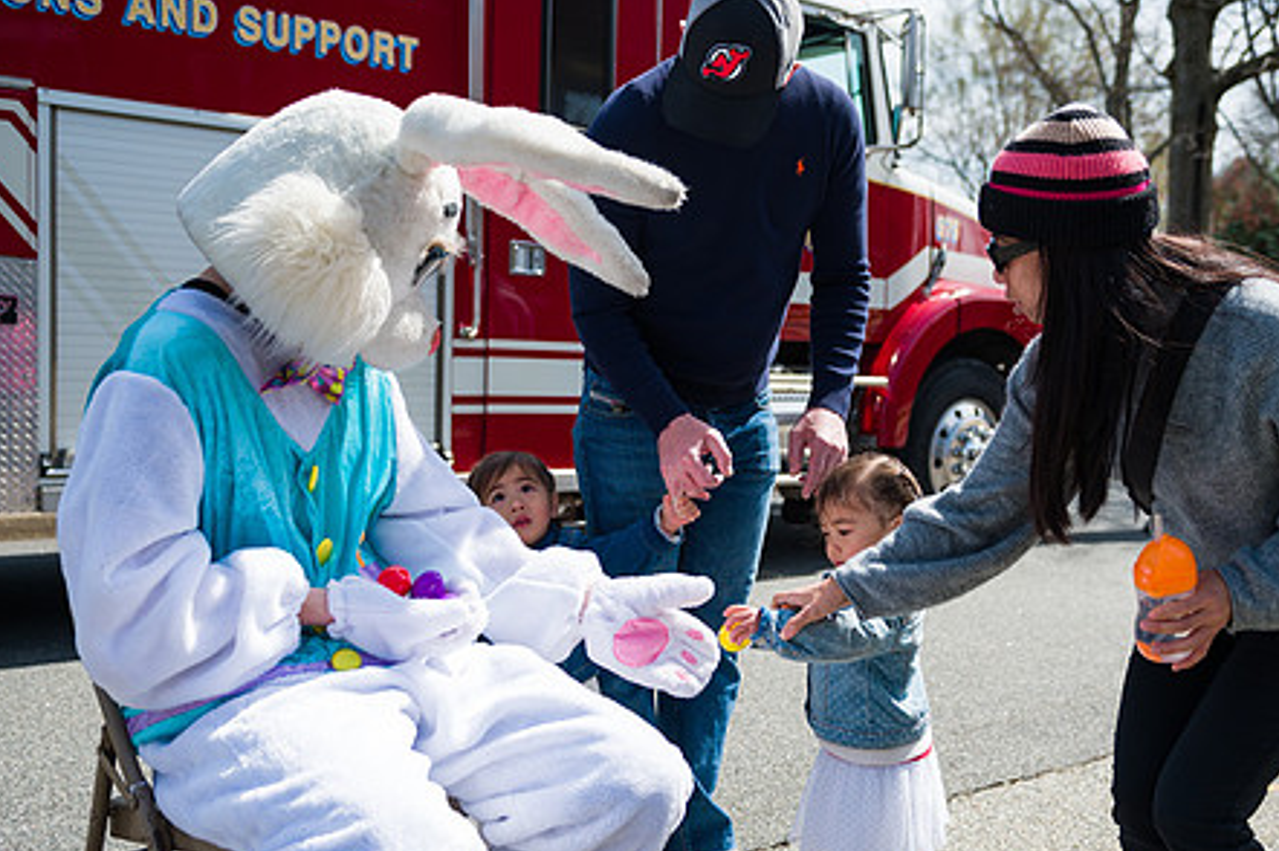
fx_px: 1491
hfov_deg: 46.4
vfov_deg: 31.8
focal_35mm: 42
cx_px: 686
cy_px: 504
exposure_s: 1/3200
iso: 200
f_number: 4
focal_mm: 32
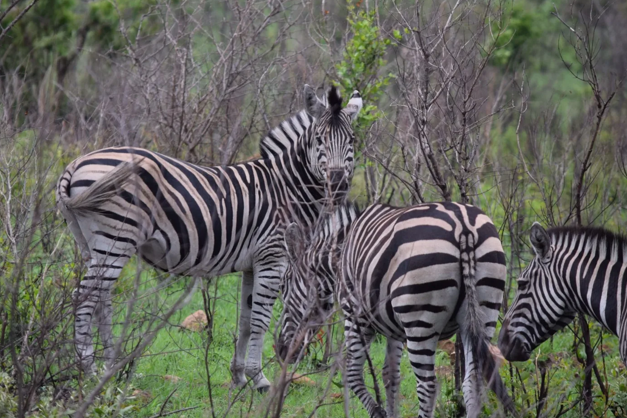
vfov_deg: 3.6
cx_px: 283
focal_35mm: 381
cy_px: 213
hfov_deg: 5.4
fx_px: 6635
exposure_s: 1/640
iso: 800
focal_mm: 220
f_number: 5.3
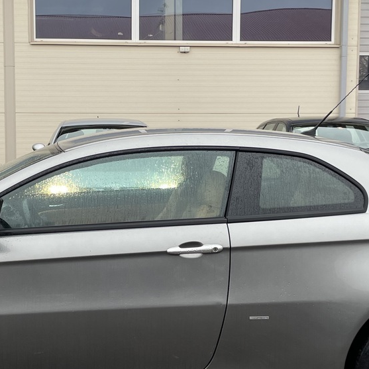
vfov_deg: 26.1
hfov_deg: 25.9
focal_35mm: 66
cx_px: 118
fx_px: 796
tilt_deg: -6.2
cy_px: 185
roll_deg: -1.1
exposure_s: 1/121
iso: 32
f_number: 1.6
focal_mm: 4.2
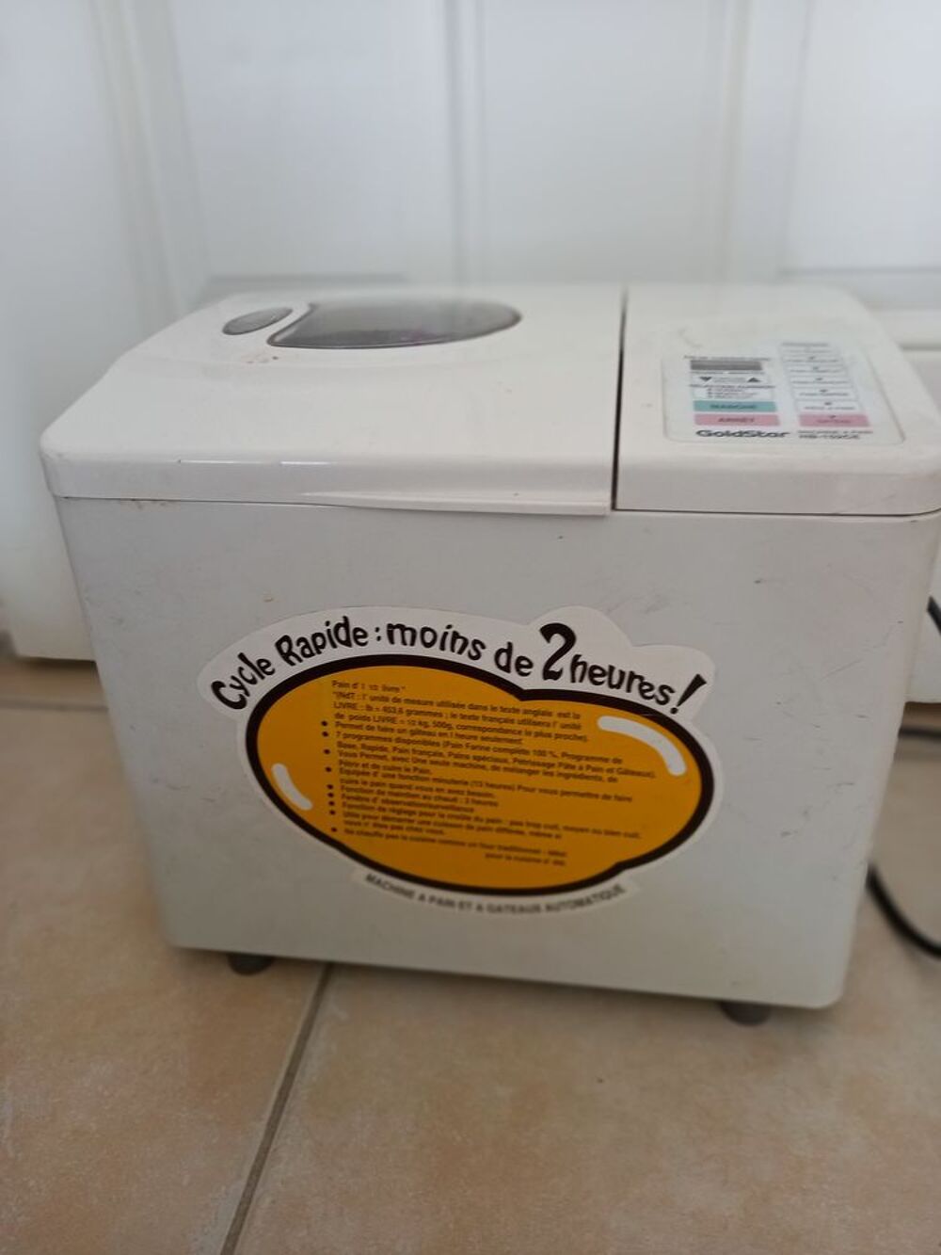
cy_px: 628
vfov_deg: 69.4
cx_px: 470
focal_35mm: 25
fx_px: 906
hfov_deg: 54.9
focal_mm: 4.6
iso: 125
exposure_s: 1/50
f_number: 2
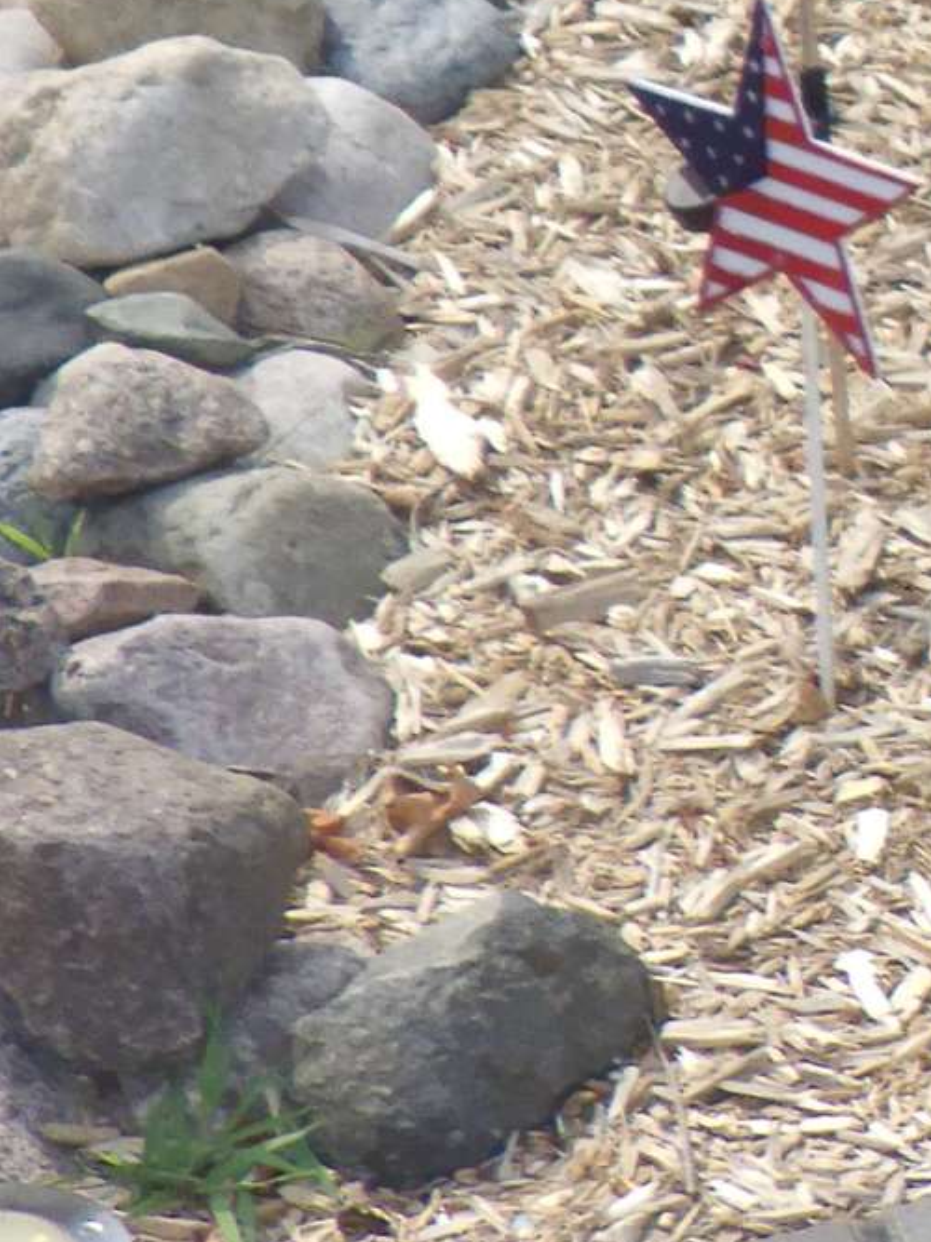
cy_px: -86
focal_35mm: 129
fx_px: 4627
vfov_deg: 14.9
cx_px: 2143
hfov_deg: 10.2
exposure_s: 1/500
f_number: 4.2
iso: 125
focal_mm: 5
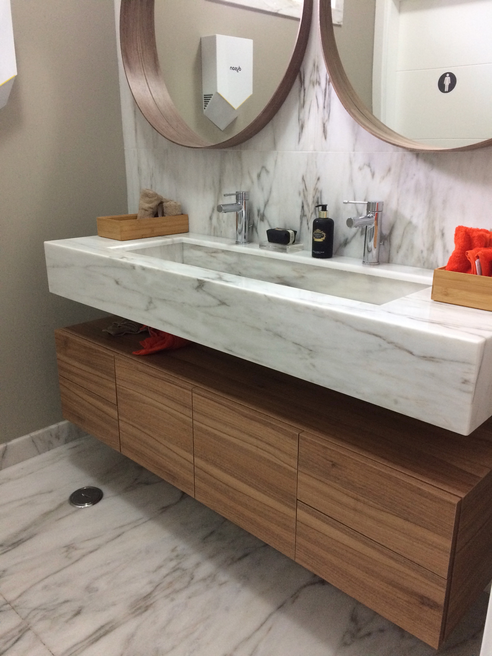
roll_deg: +1.9
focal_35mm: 29
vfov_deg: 61.7
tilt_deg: -17.3
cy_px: 328
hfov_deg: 48.2
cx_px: 246
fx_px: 550
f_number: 2.2
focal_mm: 4.15
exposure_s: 1/33
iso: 250
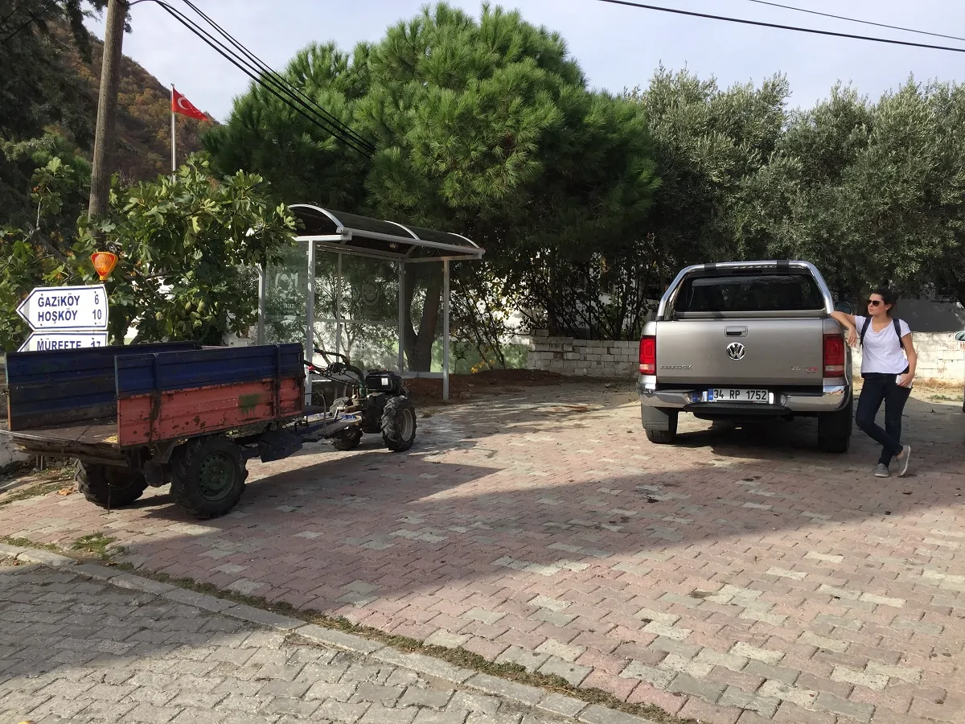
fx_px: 808
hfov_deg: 61.7
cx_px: 482
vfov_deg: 48.2
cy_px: 362
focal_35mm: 29
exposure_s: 1/1319
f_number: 2.2
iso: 32
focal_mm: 4.15
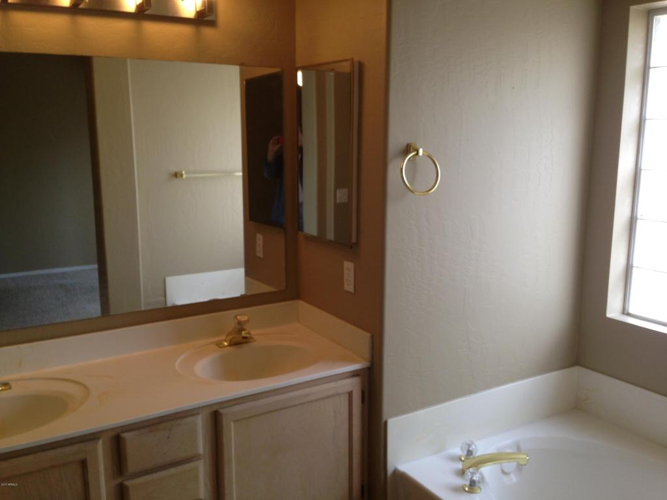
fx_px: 636
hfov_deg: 55.4
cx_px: 334
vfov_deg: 42.9
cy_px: 250
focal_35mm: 33
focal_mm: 4.13
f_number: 2.4
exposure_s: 1/40
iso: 64
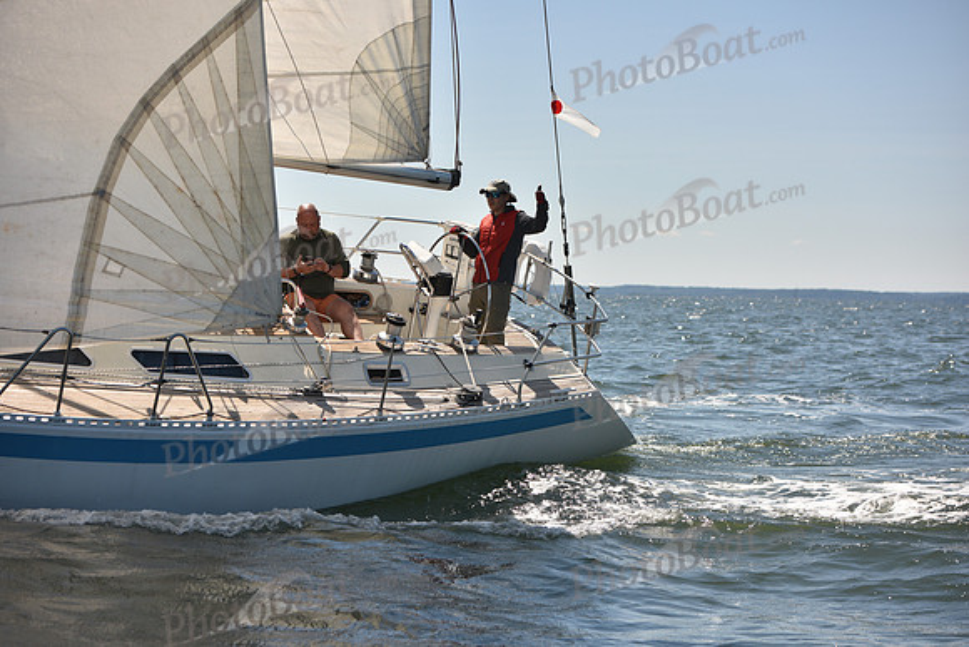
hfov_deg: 28.8
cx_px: 484
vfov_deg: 19.5
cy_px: 324
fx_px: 1885
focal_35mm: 70
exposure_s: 1/1250
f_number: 4.5
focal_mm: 70
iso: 250
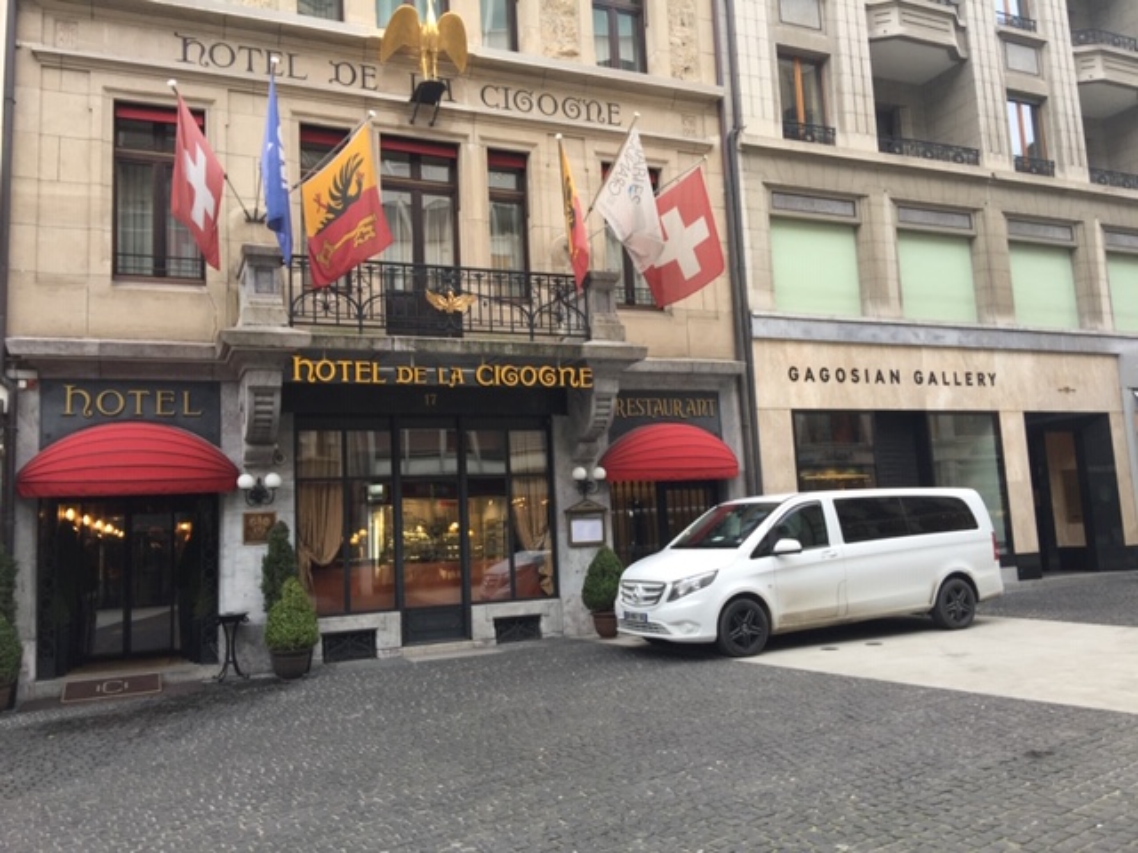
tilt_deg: +8.0
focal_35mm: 29
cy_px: 426
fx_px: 953
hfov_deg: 61.7
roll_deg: +2.5
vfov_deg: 48.2
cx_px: 569
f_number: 2.2
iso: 32
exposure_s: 1/50
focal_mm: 4.15
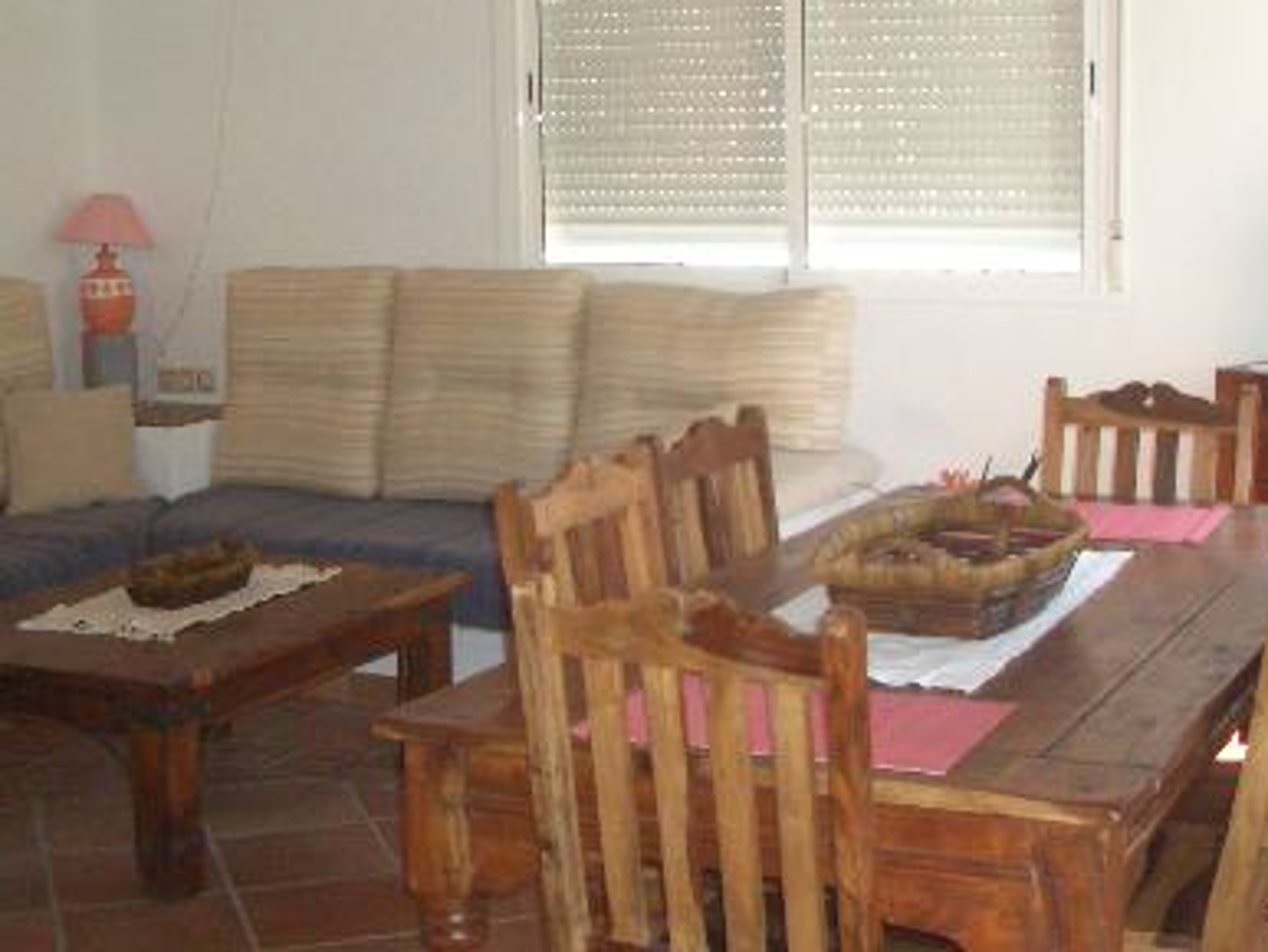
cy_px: 427
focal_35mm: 58
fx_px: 2126
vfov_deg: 25.2
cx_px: 683
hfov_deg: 33.2
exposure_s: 1/60
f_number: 2.6
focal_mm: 5.8
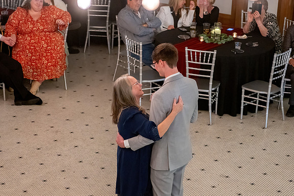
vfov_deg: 24.6
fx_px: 449
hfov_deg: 36.2
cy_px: 98
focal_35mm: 55
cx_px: 147
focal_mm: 55
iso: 3200
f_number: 2.8
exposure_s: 1/30
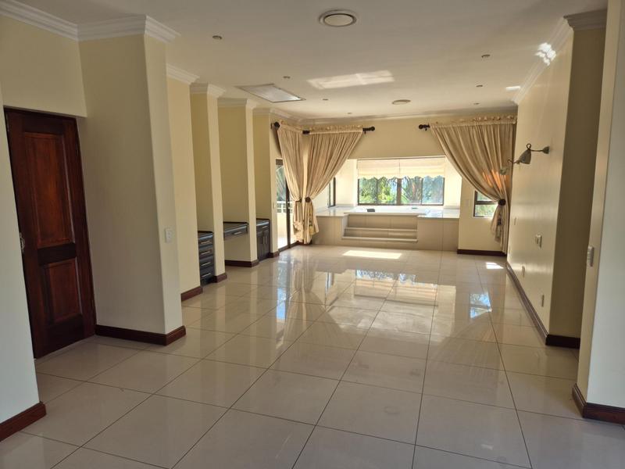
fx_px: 415
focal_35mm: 23
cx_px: 312
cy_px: 234
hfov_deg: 73.9
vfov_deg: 58.9
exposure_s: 1/180
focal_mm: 5.4
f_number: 1.8
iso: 32
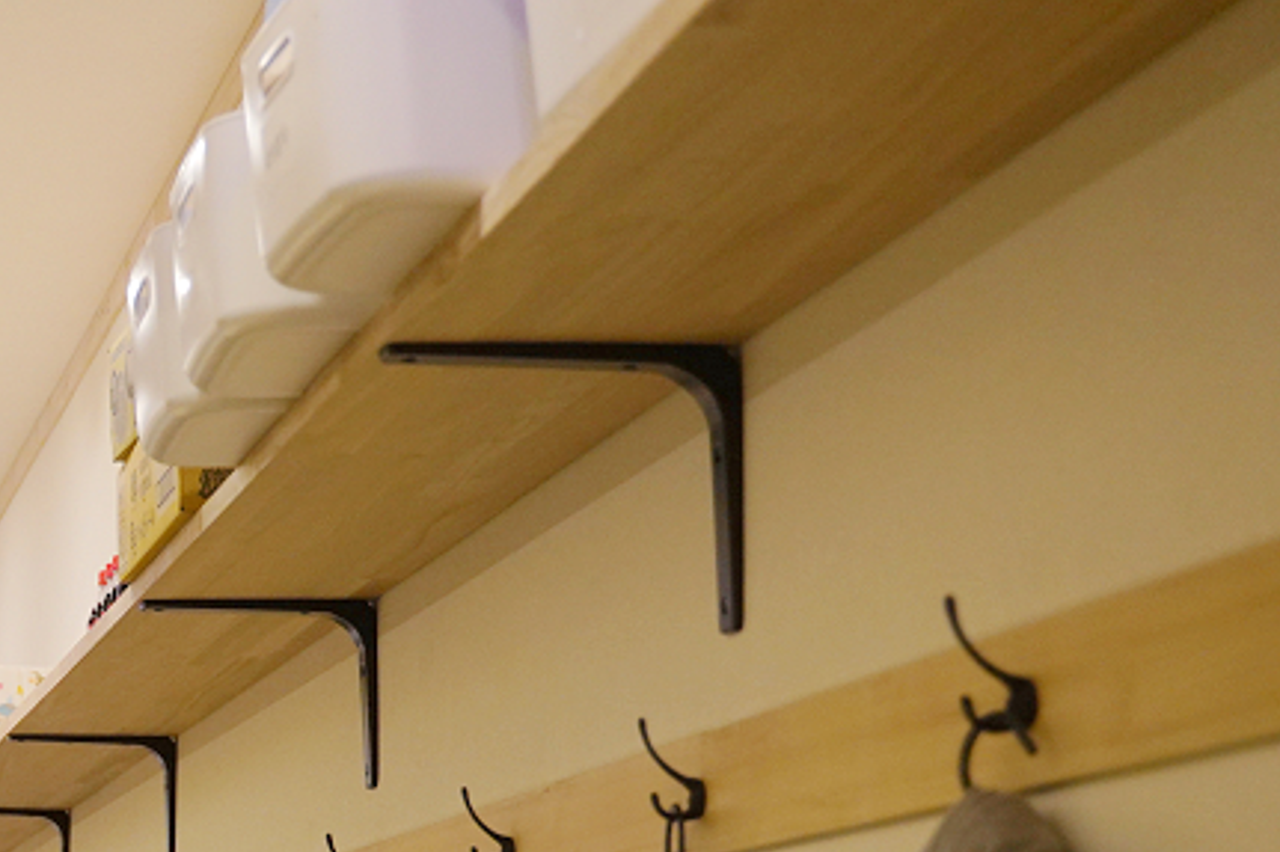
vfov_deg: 17.2
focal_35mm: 78
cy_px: 793
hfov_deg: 23.5
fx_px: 2772
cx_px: -300
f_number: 2.8
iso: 1600
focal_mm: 28
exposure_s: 1/160
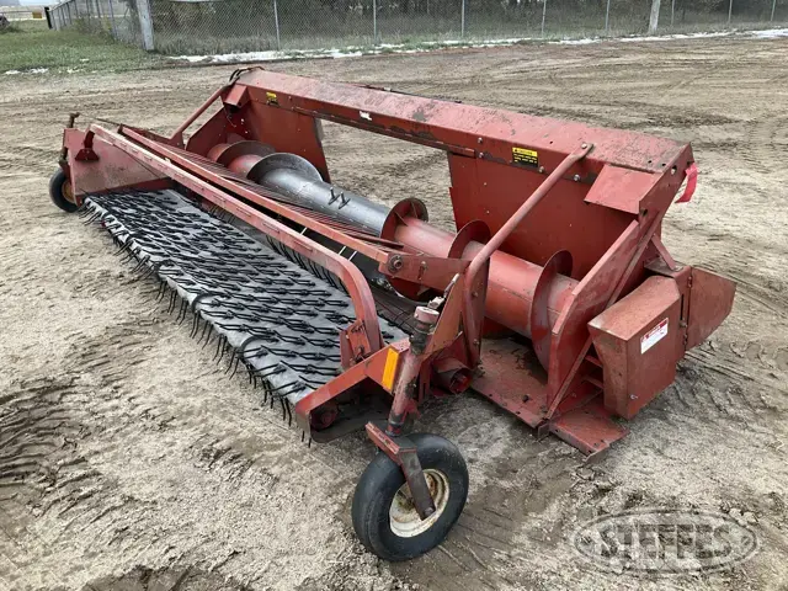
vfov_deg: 48.2
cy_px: 296
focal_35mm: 29
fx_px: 660
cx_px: 394
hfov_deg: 61.7
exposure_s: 1/253
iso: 25
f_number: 1.8
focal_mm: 3
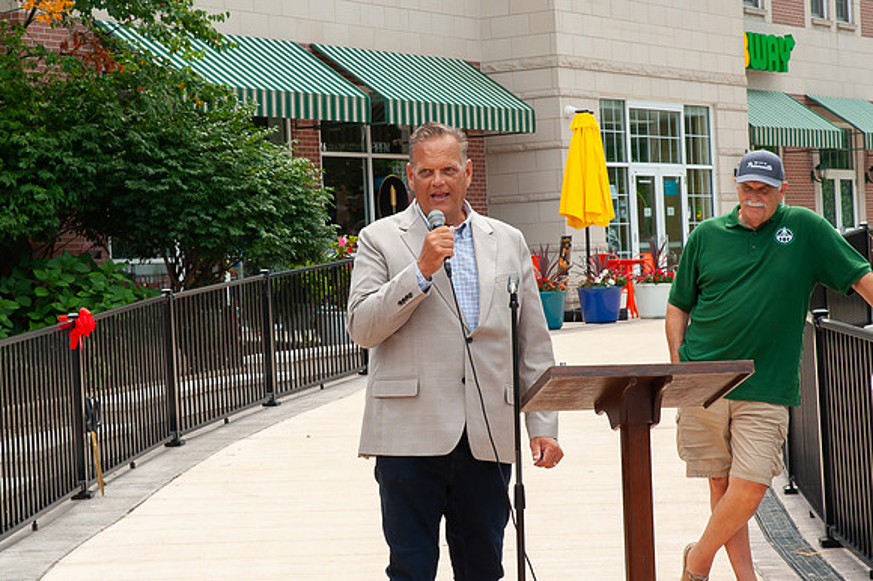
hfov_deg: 19.7
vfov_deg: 13.2
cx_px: 347
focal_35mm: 104
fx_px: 2513
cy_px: 285
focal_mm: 70
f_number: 14
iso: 400
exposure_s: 1/200
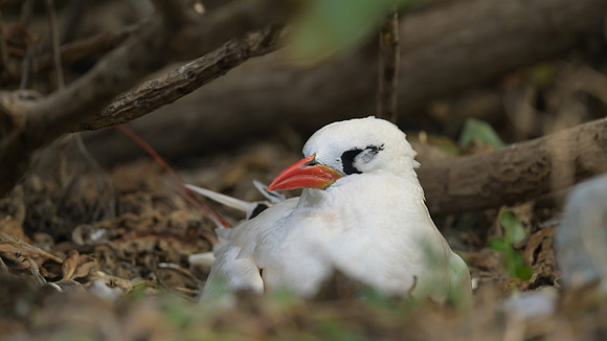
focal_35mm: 609
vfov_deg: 2.0
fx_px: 9800
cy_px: 124
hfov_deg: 3.5
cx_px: 353
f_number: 5.6
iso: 1250
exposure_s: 1/320
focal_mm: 500
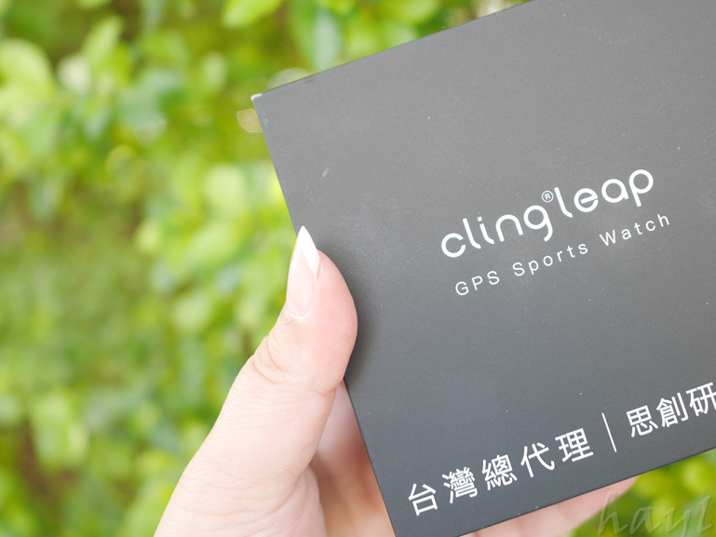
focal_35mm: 39
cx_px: 461
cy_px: 248
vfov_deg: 36.8
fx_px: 807
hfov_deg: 47.3
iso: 200
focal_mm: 15
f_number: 1.7
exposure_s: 1/80
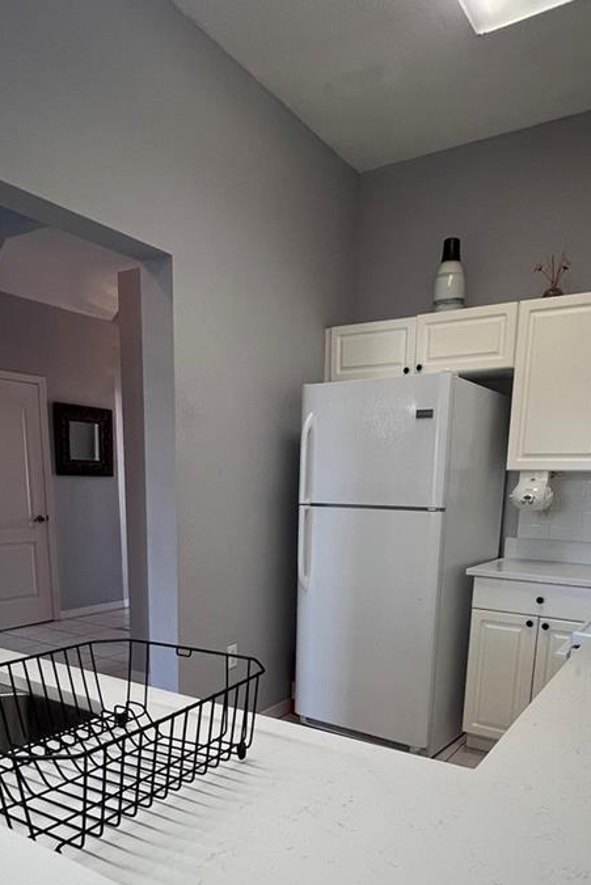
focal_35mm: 24
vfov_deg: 70.7
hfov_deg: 53.2
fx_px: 591
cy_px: 618
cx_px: 303
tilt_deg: -12.6
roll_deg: -0.7
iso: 125
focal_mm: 1.57
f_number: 1.8
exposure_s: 1/120
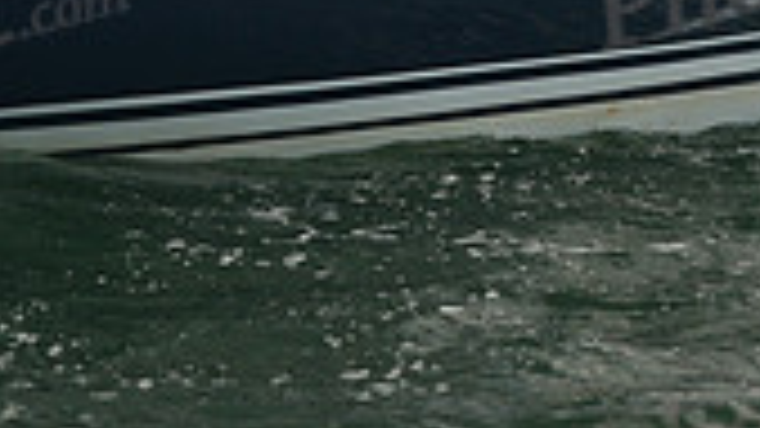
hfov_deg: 8.6
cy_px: -237
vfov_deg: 4.8
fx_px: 5078
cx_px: 364
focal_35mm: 252
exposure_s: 1/800
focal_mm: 70
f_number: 4.5
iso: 400
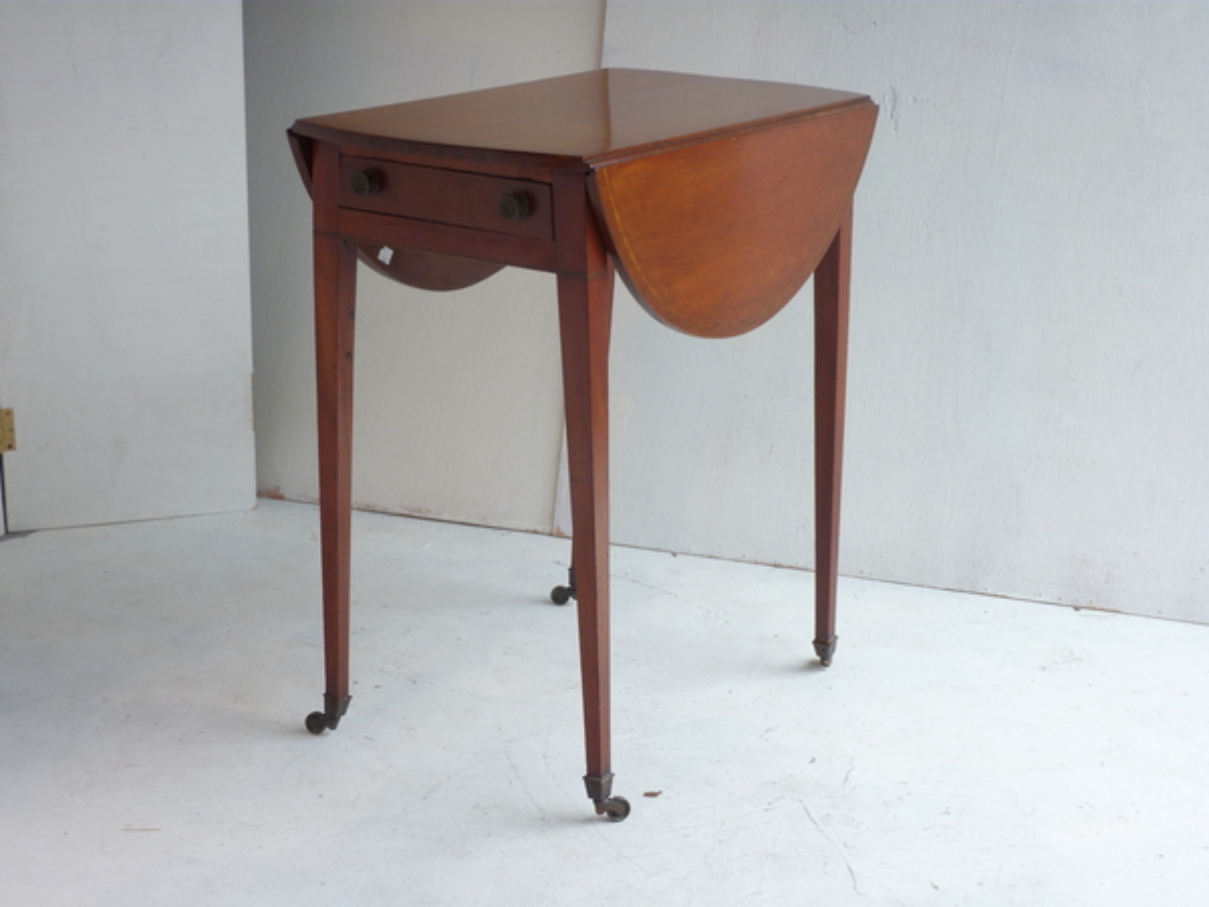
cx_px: 604
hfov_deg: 32.7
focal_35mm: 59
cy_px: 454
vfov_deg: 24.8
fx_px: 2061
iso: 80
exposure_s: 1/15
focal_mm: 9.7
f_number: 3.9
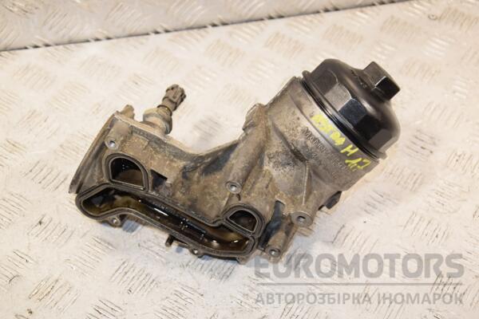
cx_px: 240
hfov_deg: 31.9
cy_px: 160
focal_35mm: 63
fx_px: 838
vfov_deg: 21.6
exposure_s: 1/200
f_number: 5.6
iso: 800
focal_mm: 42
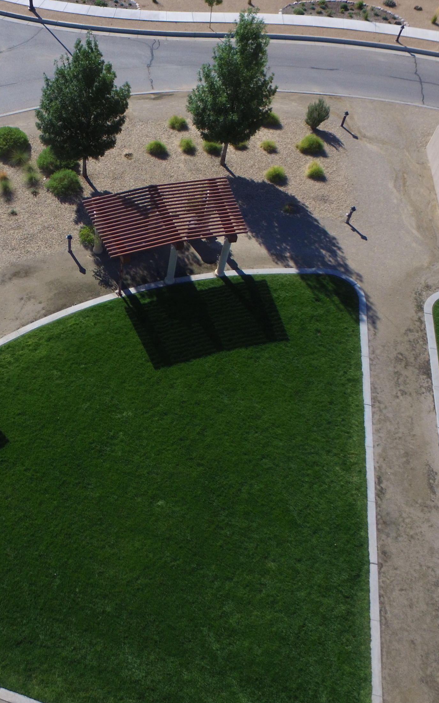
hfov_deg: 41.0
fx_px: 555
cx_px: 75
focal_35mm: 29
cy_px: 360
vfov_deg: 64.6
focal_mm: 3.61
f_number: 2.8
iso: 100
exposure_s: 1/1250
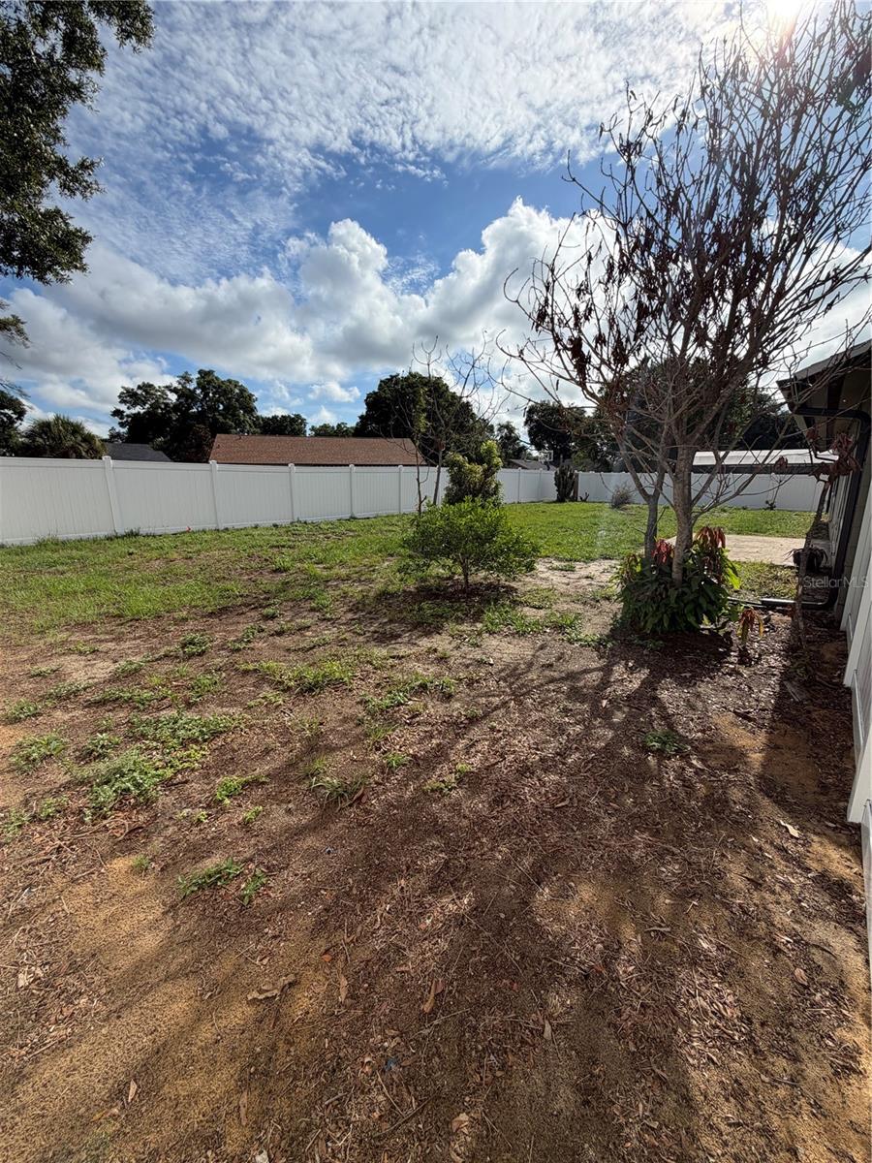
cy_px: 582
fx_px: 470
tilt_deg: -12.8
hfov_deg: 85.7
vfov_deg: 102.1
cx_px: 436
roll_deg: +0.4
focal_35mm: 14
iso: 25
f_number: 2.2
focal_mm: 2.22
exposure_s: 1/1464
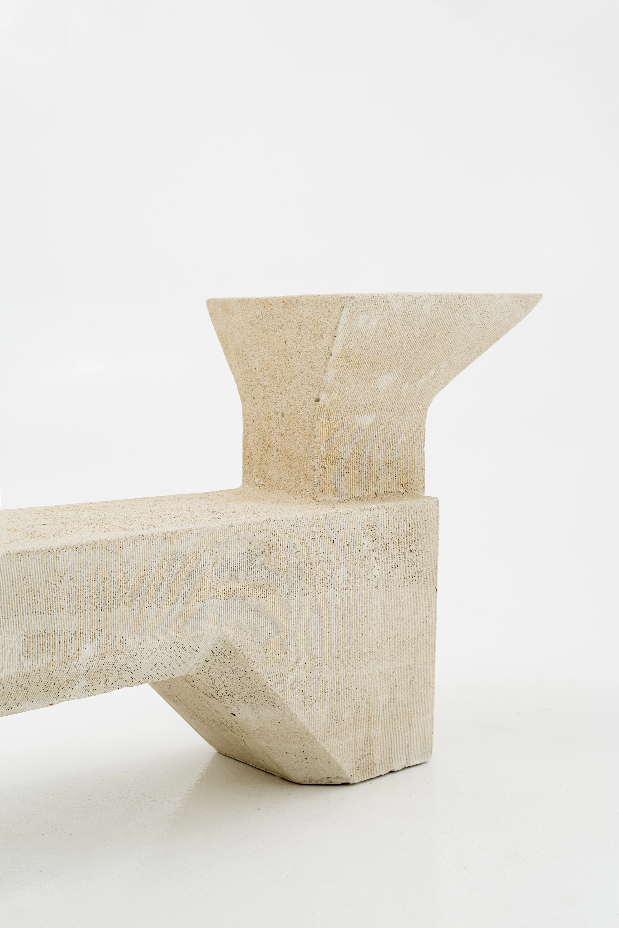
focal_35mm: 50
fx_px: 1289
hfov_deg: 27.0
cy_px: 464
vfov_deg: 39.6
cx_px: 310
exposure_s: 1/200
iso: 250
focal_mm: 50
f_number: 9
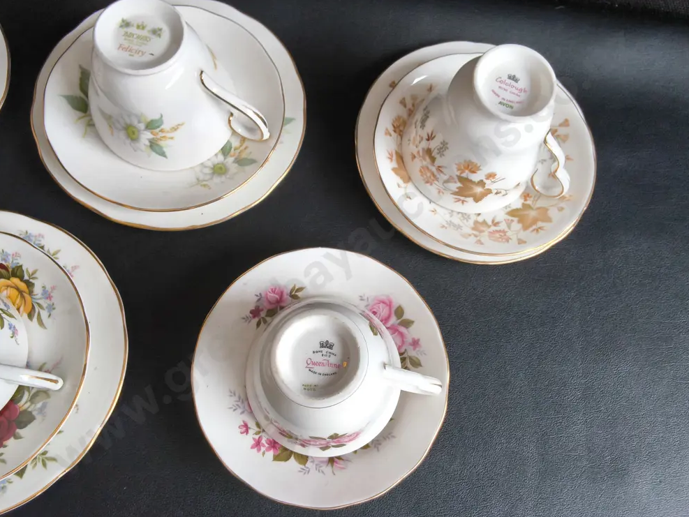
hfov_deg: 63.4
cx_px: 344
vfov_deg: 49.8
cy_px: 255
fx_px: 558
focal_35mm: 28
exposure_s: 1/100
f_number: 2
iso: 100
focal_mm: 2.87
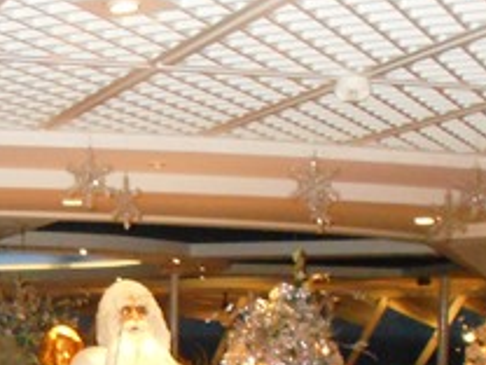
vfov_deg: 16.2
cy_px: 489
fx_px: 1207
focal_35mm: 86
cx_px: -21
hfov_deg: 21.8
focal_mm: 5.1
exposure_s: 1/25
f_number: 3.4
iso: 720
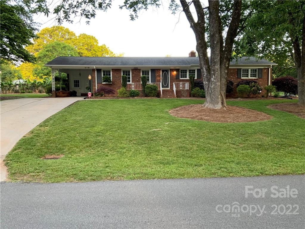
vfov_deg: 48.2
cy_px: 114
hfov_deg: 61.7
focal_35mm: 29
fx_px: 256
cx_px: 152
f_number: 1.8
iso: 64
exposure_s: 1/122
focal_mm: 3
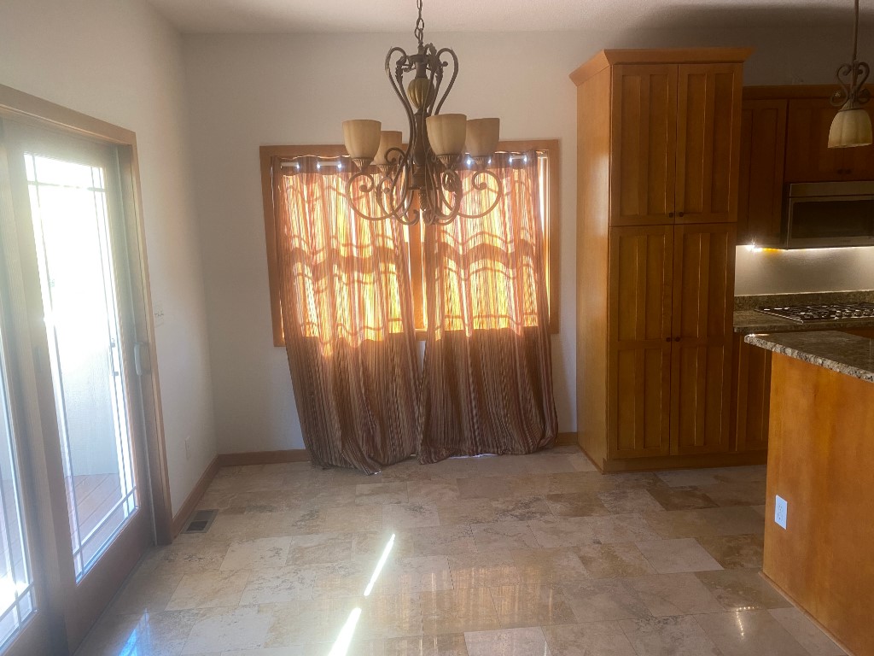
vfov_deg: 53.1
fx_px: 656
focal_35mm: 26
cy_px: 328
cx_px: 437
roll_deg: +1.3
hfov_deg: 67.3
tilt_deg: -8.7
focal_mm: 4.25
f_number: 1.8
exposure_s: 1/60
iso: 80
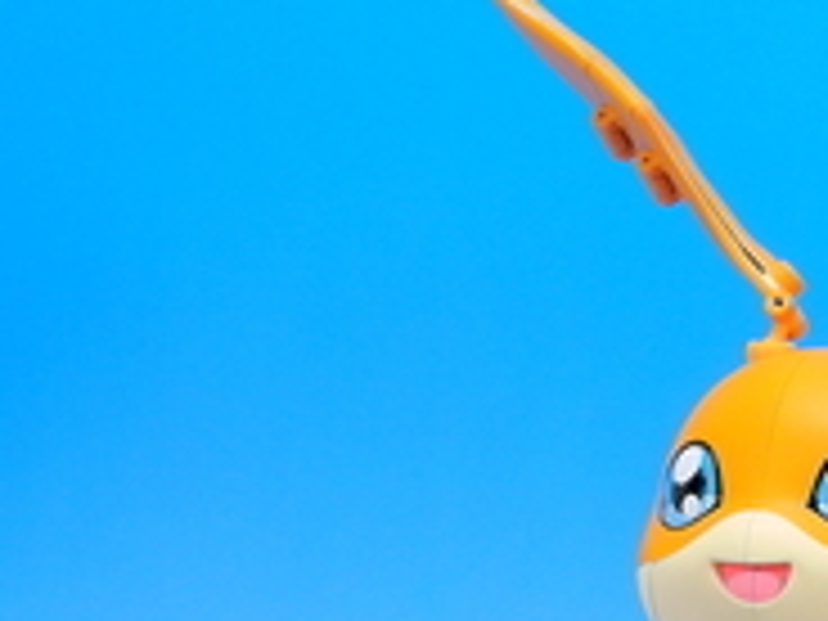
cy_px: 806
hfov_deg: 12.8
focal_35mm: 147
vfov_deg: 9.9
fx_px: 3516
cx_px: 1224
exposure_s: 1
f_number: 7.3
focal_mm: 9.6
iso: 80
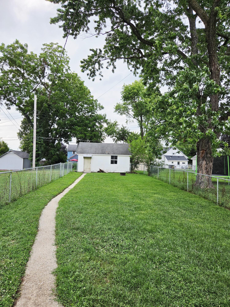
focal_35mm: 23
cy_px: 154
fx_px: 204
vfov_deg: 73.9
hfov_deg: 58.9
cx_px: 115
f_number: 1.8
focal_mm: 5.4
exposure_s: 1/1111
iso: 80
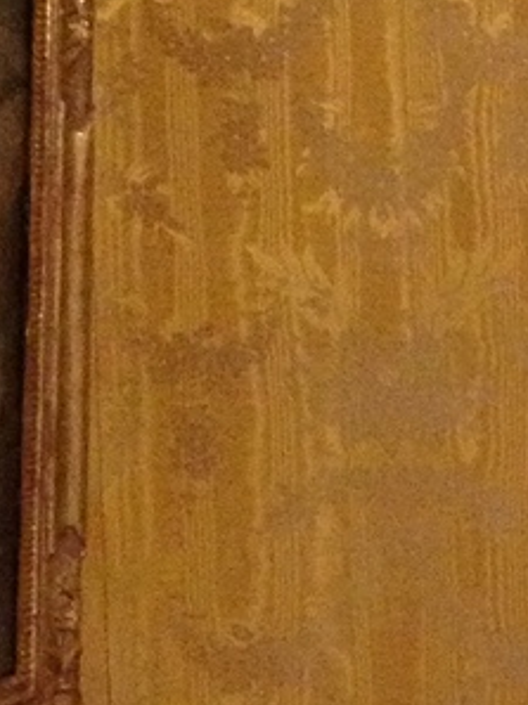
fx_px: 3829
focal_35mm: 188
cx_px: 1352
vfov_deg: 10.5
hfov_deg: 7.3
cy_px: 570
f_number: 2.4
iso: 400
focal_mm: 4.28
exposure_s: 1/17
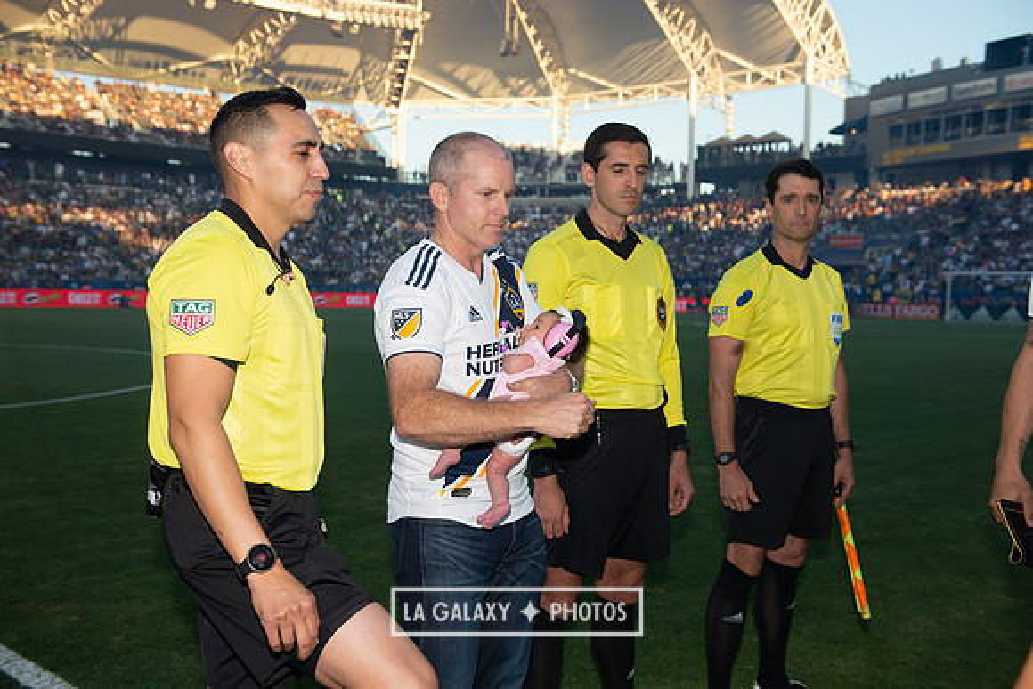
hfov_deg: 43.6
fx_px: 1291
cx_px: 516
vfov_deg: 29.9
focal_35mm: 45
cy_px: 344
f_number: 4.5
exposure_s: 1/500
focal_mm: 45
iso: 160
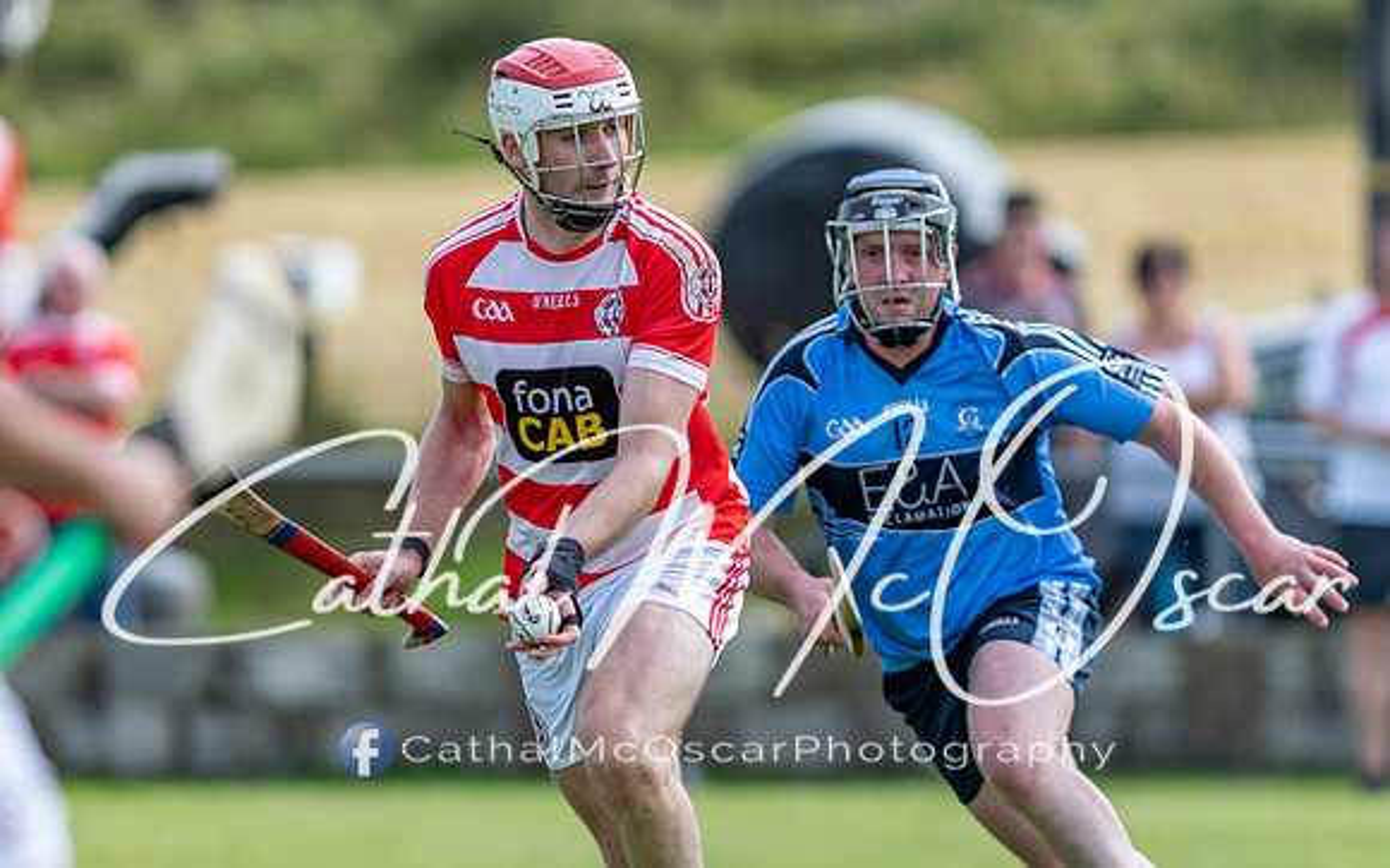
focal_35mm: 694
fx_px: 26295
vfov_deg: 1.9
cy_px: 528
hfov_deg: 3.0
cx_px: 510
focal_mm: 300
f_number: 2.8
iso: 140
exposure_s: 1/1600
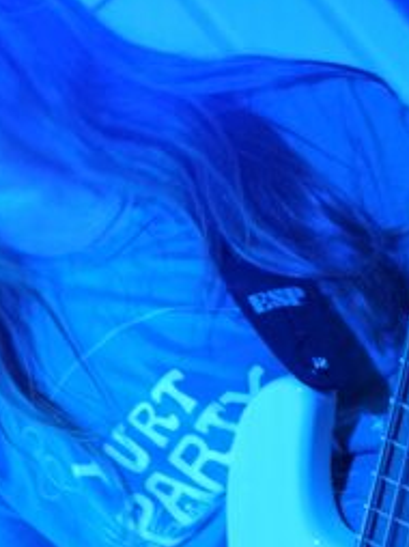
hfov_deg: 11.5
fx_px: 2020
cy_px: 254
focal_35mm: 128
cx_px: 307
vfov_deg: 15.4
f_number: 4.3
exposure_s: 1/60
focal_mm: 33
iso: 2500
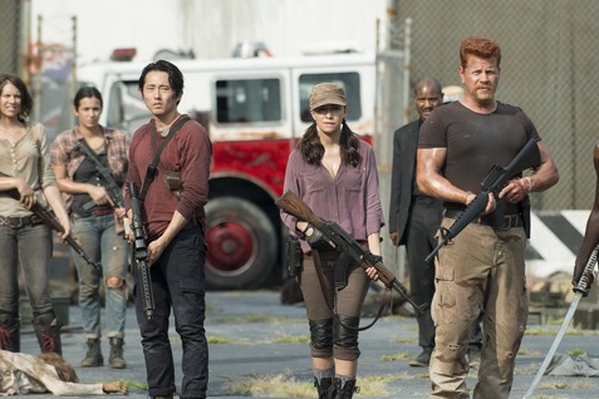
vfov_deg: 4.7
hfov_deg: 7.0
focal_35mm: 293
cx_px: 365
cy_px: 232
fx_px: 4875
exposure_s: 1/1250
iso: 200
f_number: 4
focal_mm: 200
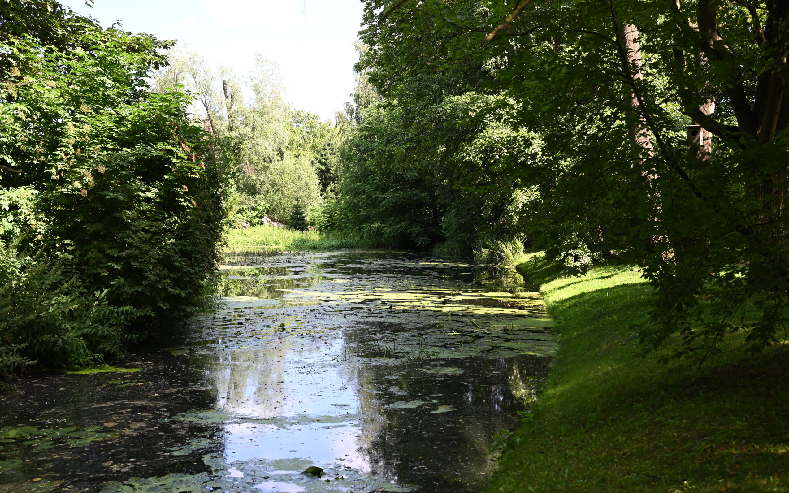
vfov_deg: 29.9
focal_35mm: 43
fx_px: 925
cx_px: 394
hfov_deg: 46.2
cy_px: 238
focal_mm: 42
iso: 64
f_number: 4
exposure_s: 1/125
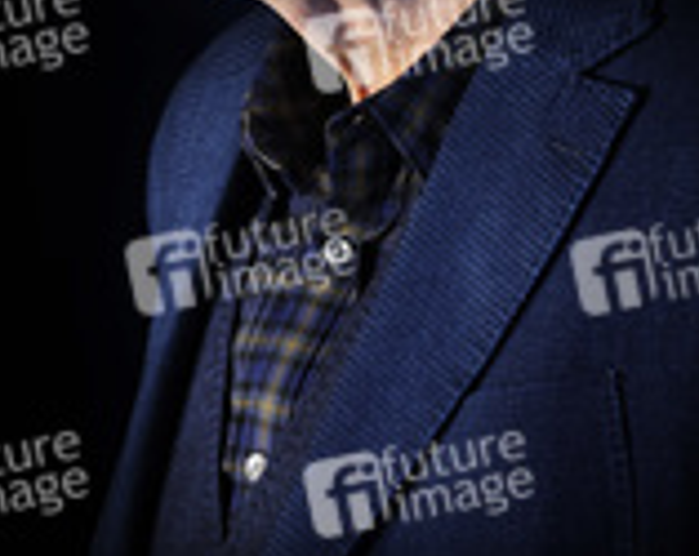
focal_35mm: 540
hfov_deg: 3.6
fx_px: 11151
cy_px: -71
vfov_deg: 2.9
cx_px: -145
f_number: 7.1
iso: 200
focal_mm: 200
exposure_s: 1/320
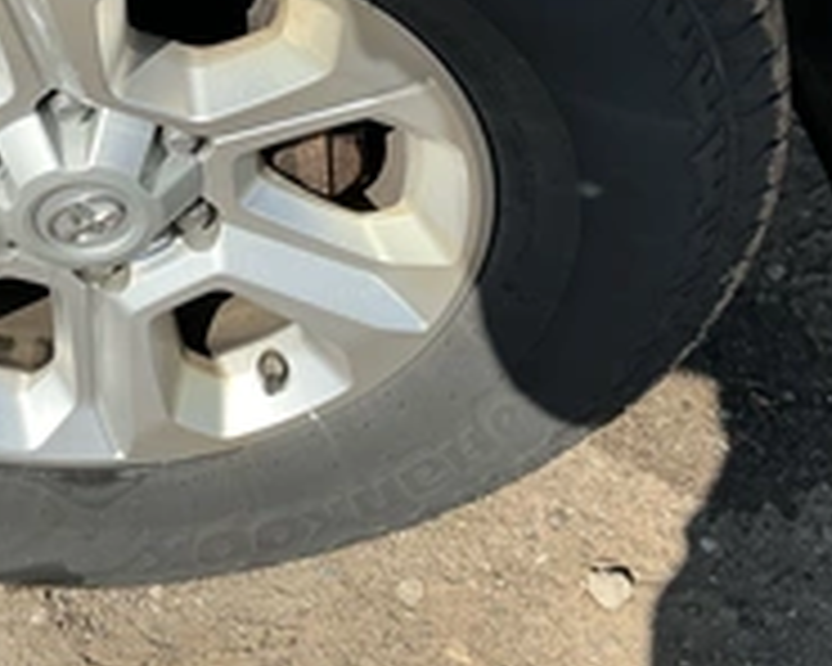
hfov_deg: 31.0
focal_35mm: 59
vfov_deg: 24.8
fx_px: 1453
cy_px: 27
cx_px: 144
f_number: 1.8
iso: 25
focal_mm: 3
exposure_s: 1/1055
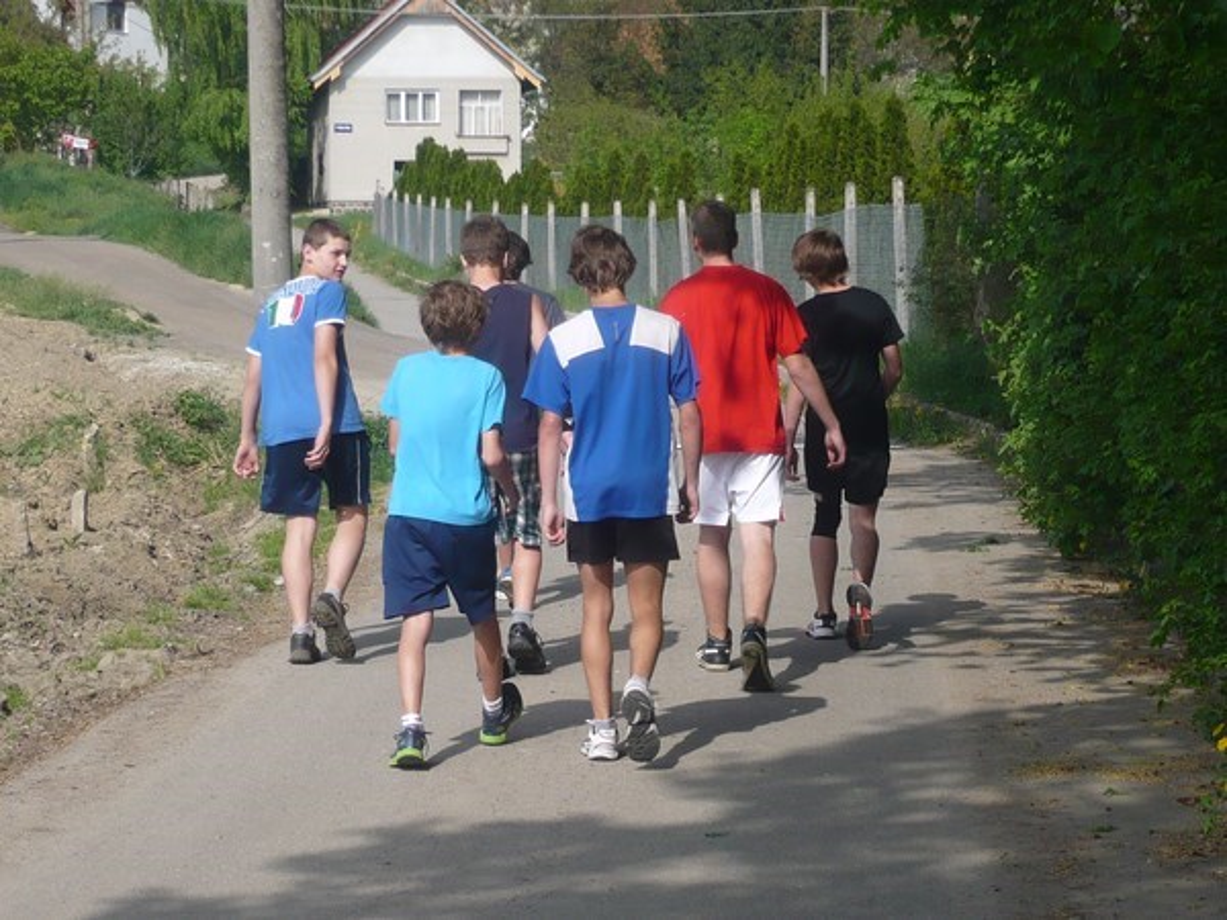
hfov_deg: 14.8
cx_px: 614
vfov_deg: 11.1
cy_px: 460
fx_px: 4714
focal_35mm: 133
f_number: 4.8
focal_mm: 16.1
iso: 100
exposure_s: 1/500
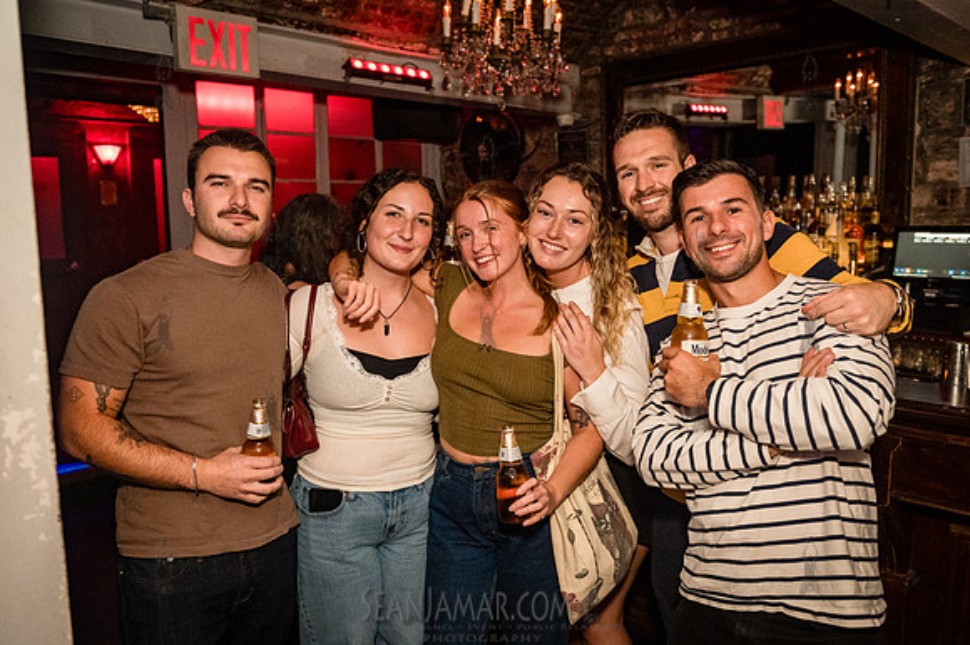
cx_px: 478
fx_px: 802
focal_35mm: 30
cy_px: 322
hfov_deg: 62.3
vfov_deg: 43.8
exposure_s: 1/400
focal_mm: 29
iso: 10000
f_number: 3.5
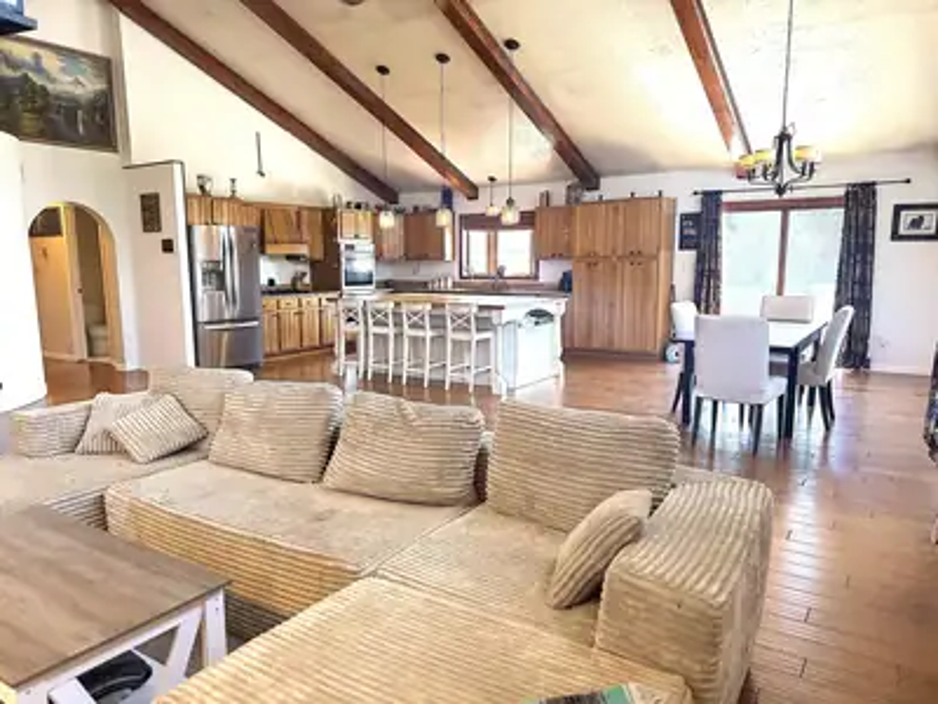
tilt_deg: -7.5
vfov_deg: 56.8
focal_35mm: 24
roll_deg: -0.3
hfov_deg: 71.6
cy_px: 352
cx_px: 469
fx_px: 650
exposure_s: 1/125
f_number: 1.78
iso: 200
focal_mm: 6.76
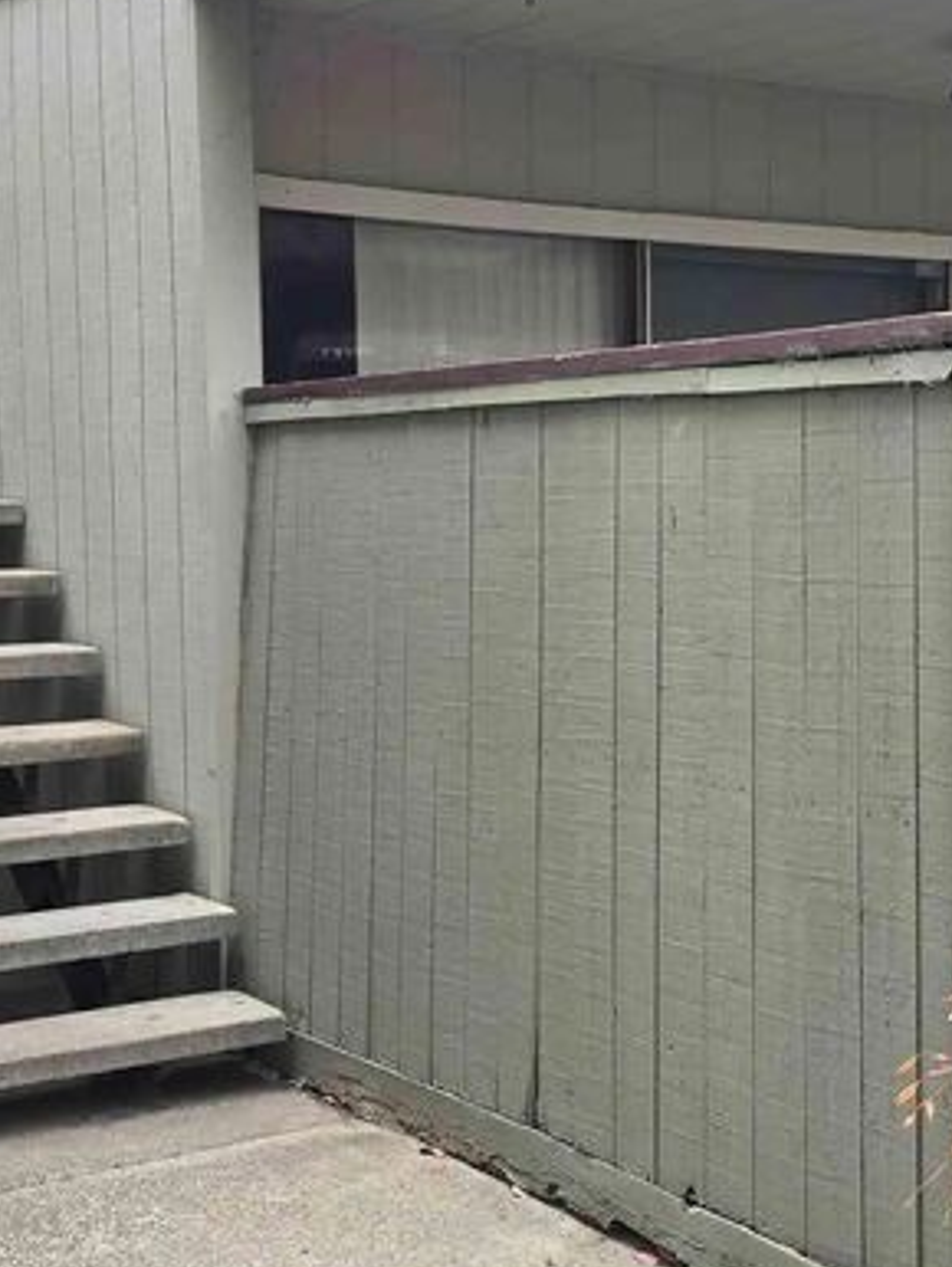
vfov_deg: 31.7
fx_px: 2234
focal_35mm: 61
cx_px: 837
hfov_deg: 23.5
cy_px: 634
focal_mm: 6.3
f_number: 1.7
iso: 40
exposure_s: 1/180
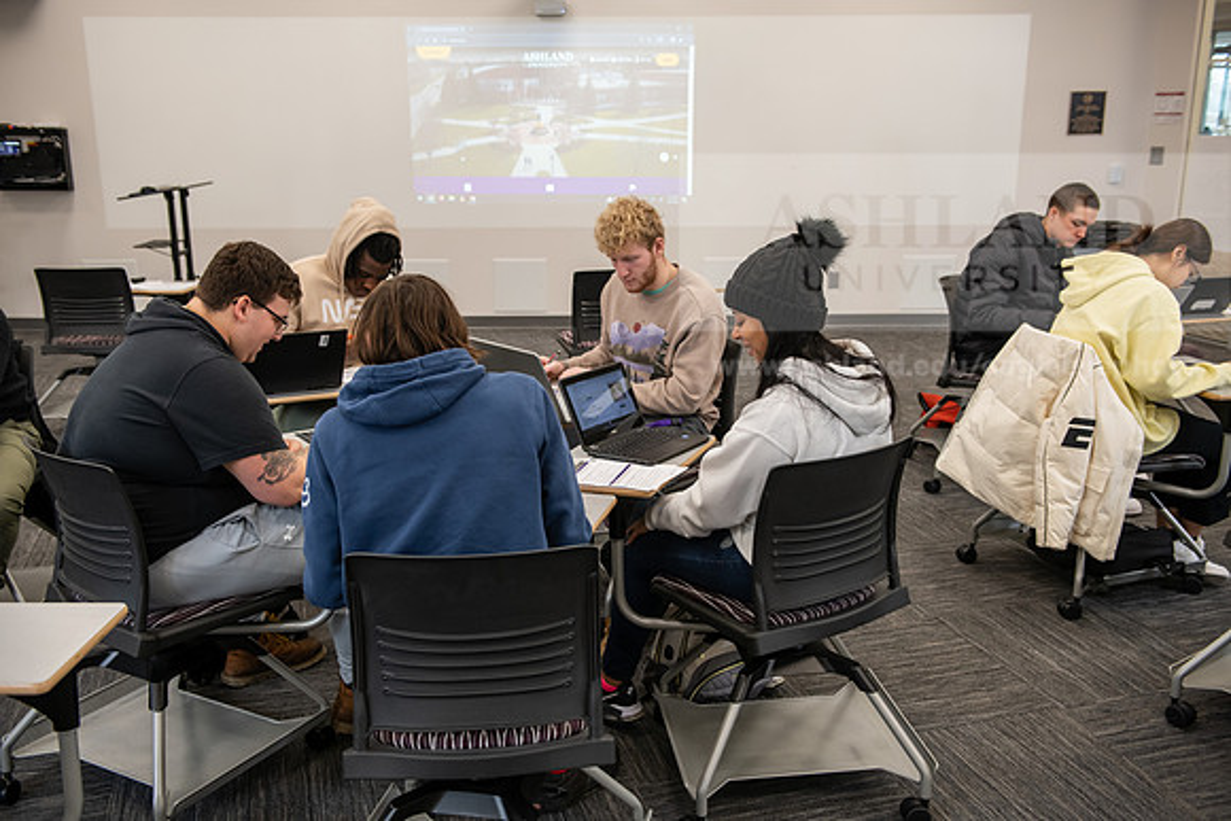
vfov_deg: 37.9
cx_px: 616
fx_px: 1197
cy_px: 410
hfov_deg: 54.4
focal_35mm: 35
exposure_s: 1/100
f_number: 3.5
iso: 800
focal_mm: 35
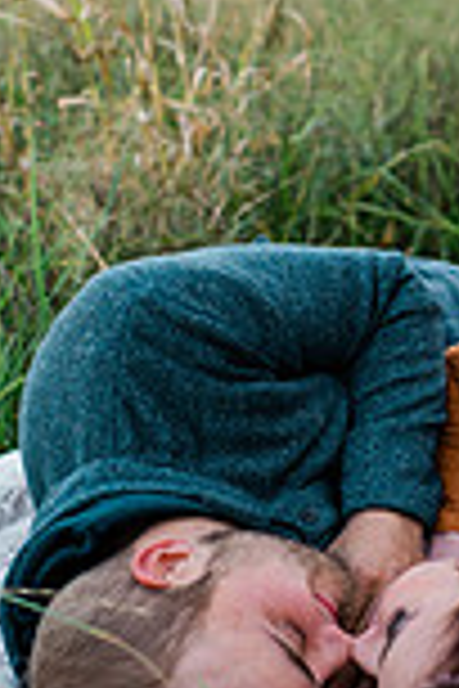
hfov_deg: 13.2
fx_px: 1970
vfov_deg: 19.8
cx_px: 369
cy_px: 274
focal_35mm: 103
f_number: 2.8
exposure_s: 1/200
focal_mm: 35
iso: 200
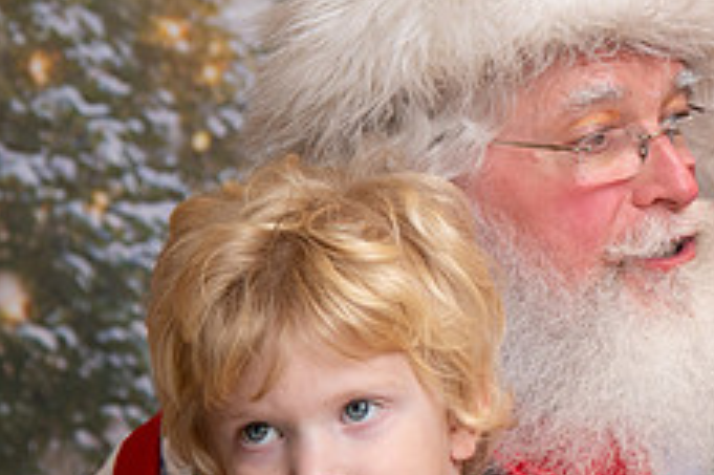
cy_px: 141
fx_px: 4875
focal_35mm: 246
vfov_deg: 5.6
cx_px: 746
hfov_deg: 8.3
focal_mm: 85
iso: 1250
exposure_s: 1/200
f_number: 4.5
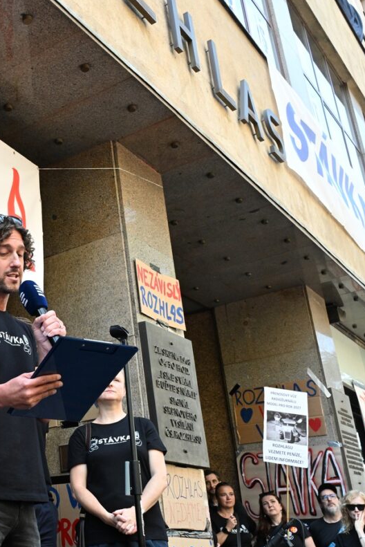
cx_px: -2
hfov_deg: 26.7
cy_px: 275
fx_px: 726
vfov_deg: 41.3
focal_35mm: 48
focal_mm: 31.5
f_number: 10
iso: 2000
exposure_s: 1/200
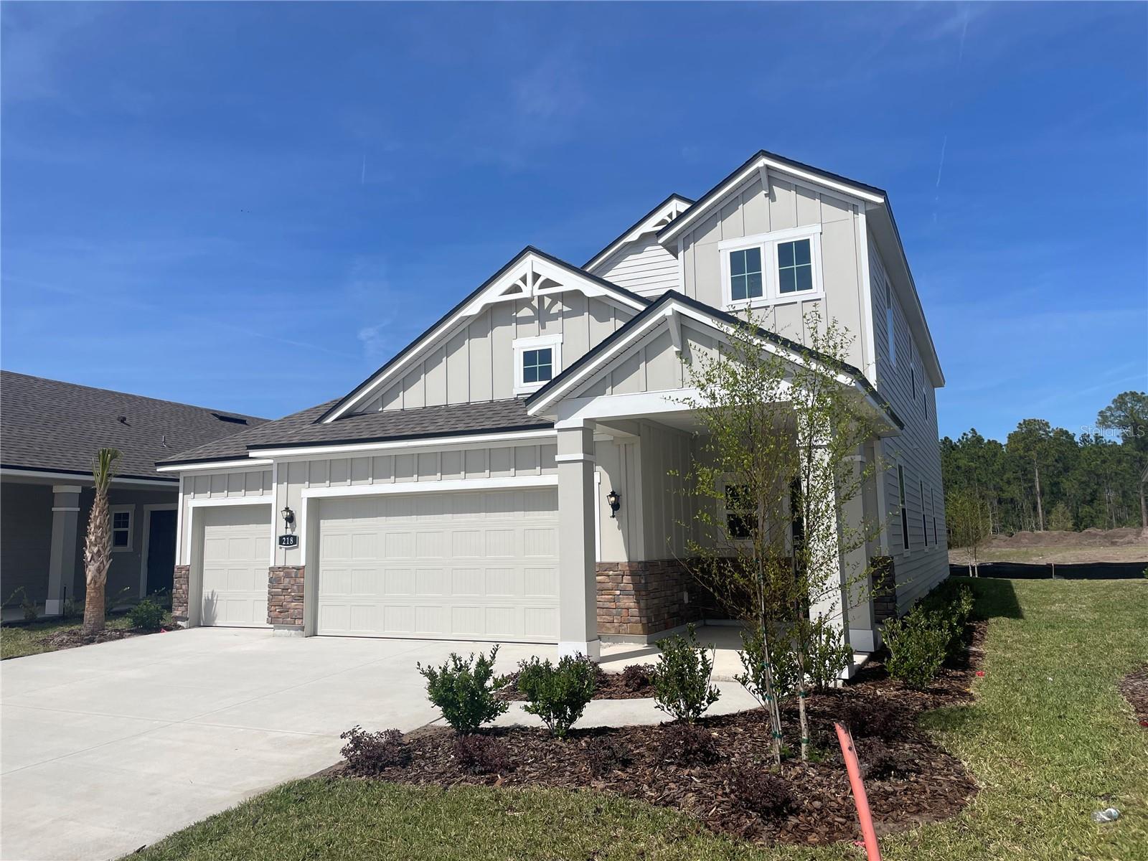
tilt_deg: +8.6
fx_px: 862
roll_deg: +1.3
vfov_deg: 53.1
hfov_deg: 67.3
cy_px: 430
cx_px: 574
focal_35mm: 26
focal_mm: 4.2
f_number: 1.6
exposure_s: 1/7299
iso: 32
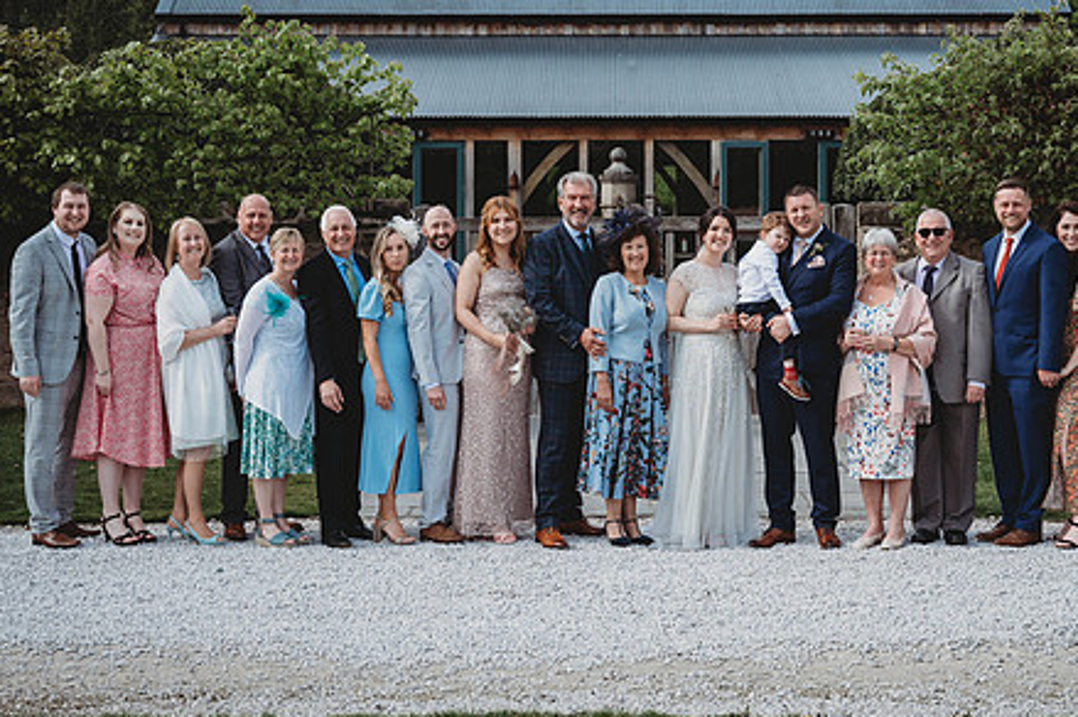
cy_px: 275
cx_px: 658
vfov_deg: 19.4
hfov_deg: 28.8
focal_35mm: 70
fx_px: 2094
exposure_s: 1/640
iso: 100
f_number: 4.5
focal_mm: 53
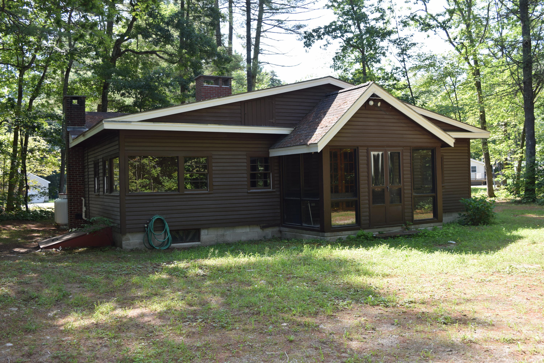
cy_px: 182
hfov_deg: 55.1
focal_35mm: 34
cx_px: 272
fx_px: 521
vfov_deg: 38.4
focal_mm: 23
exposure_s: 1/125
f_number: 5.6
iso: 140
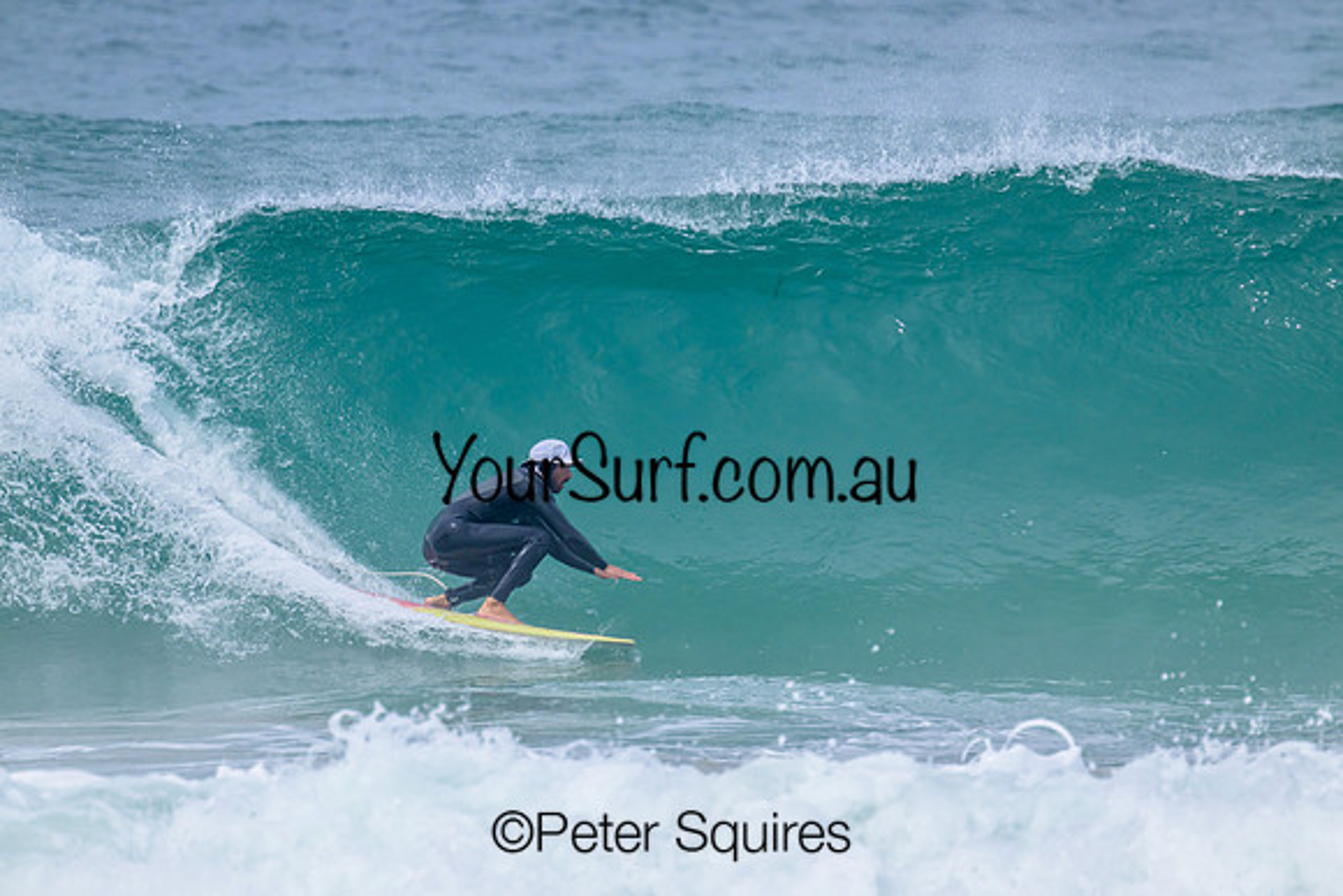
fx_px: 29850
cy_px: 448
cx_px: 672
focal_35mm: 800
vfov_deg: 1.7
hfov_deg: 2.6
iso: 900
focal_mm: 800
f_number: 11
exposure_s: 1/2000
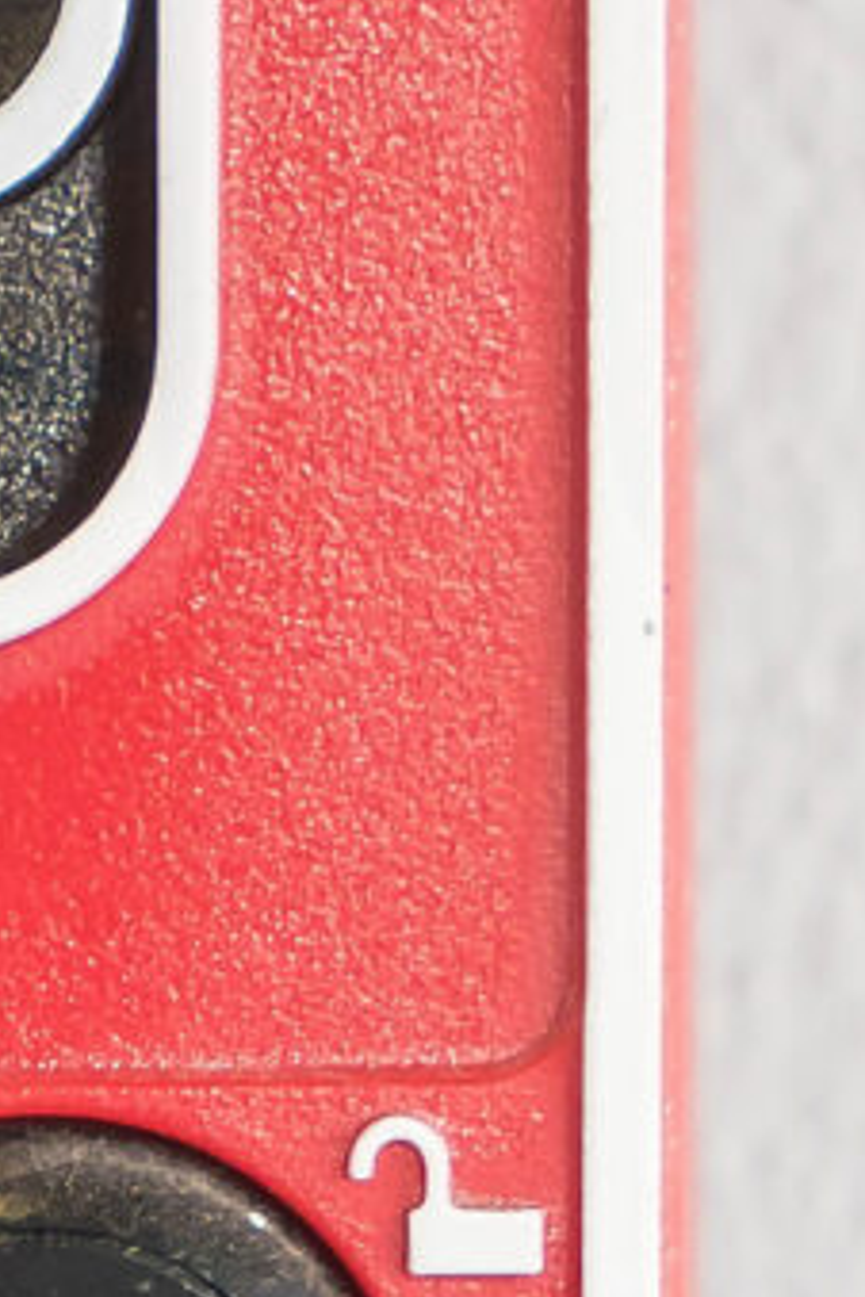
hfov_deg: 2.6
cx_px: -1083
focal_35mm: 529
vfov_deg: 3.9
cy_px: -283
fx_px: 19065
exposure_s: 1/60
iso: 800
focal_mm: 70
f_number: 8
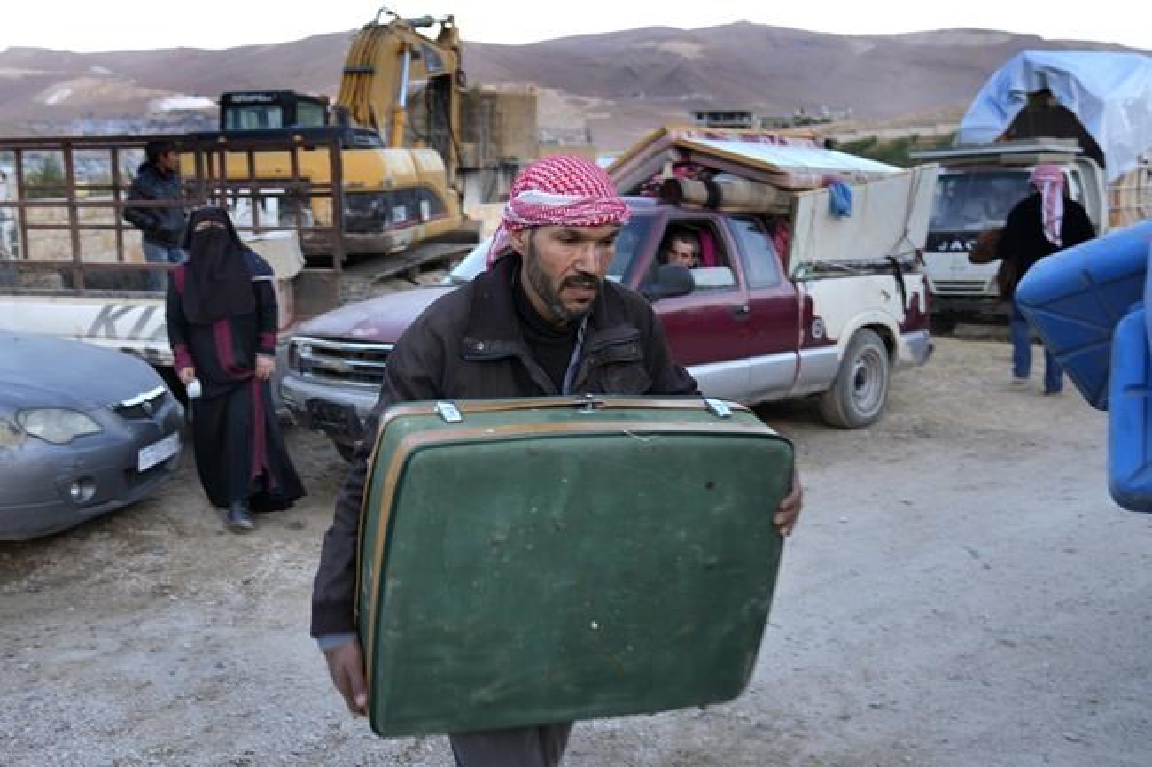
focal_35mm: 31
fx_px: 992
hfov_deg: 60.3
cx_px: 576
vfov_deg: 42.3
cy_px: 384
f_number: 3.5
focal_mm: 31
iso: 200
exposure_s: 1/80
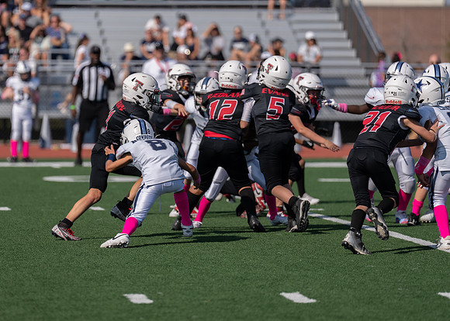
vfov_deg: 5.6
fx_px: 3287
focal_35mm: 257
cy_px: 142
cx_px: 154
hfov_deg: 7.8
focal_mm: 200
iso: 100
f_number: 2.8
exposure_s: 1/3200
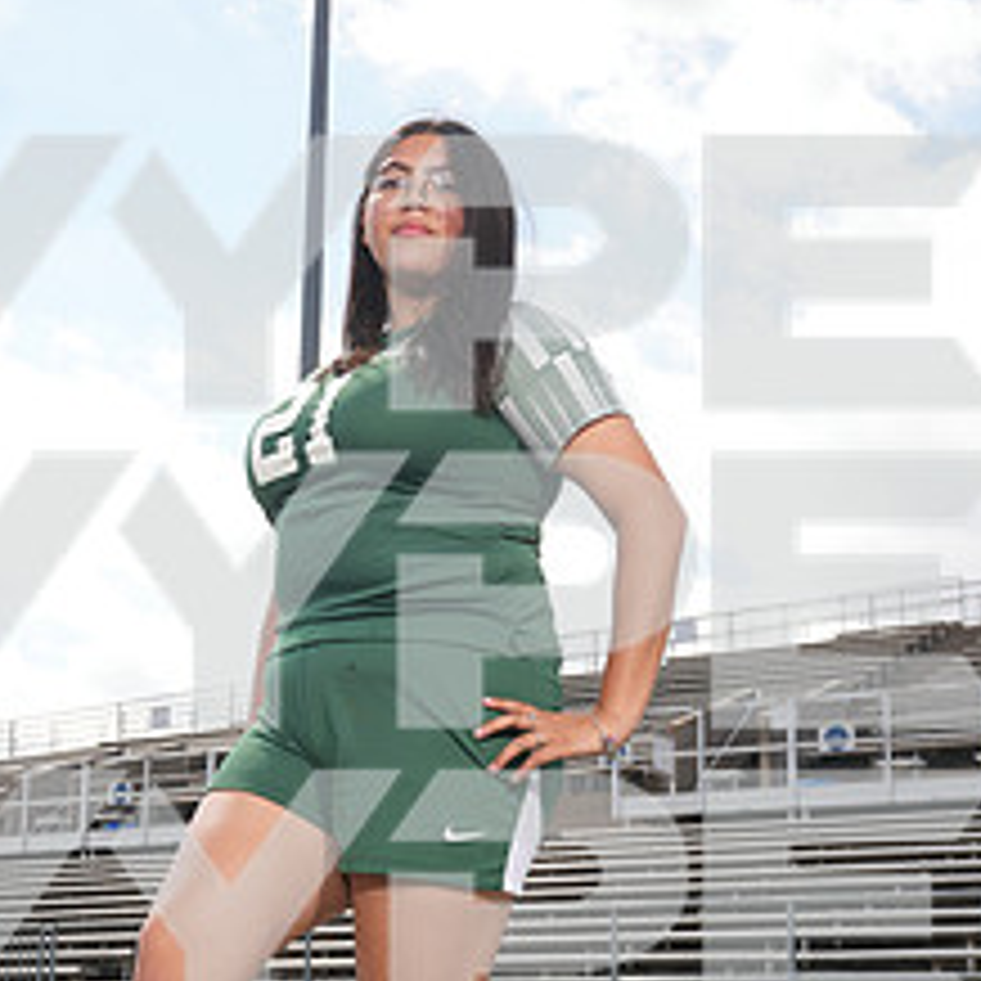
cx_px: 346
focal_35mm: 65
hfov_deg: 26.4
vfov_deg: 26.4
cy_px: 594
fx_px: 2084
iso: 125
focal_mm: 37
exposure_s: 1/200
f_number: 9
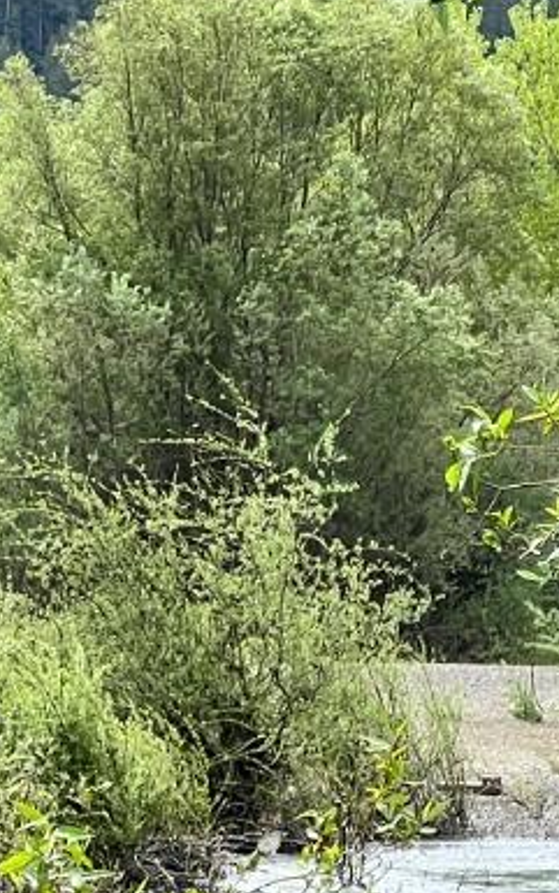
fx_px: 7743
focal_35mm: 318
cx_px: 14
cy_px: 314
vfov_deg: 6.6
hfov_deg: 4.1
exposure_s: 1/274
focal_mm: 9
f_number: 2.8
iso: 32
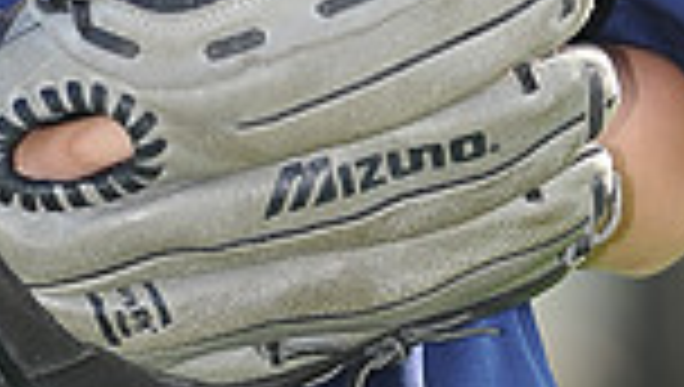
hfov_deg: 2.7
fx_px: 14494
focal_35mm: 798
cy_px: -783
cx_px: 171
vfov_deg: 1.5
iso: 200
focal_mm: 200
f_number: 4.5
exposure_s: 1/400
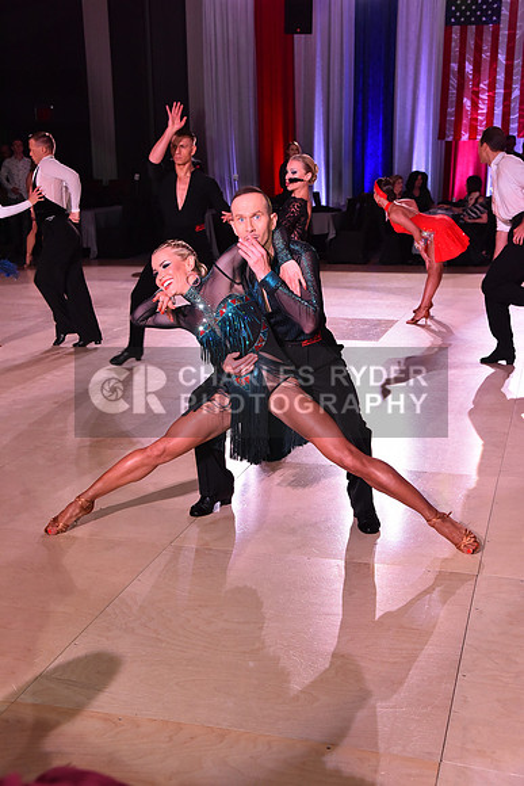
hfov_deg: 28.1
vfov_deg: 41.1
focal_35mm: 48
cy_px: 393
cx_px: 262
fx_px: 1047
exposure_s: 1/320
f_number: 6.3
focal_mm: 48
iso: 2500
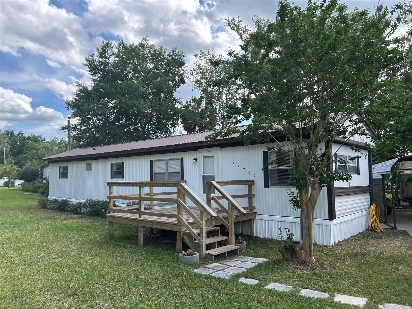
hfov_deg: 67.3
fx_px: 309
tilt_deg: +4.1
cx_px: 206
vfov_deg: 53.1
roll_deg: +0.6
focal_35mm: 26
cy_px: 154
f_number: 1.5
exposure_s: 1/1147
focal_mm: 5.7
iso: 50
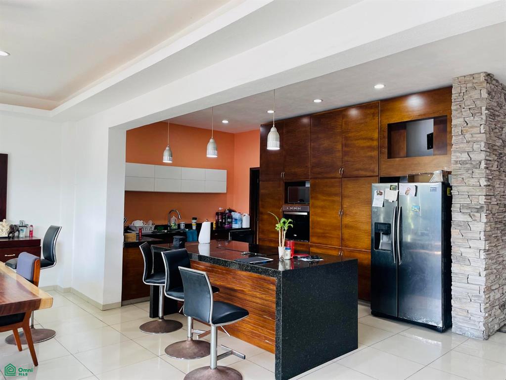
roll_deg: -1.2
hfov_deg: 69.4
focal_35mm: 25
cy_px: 190
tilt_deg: +1.4
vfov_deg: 54.9
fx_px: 366
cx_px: 253
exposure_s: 1/120
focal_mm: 5.1
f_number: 1.6
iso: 100
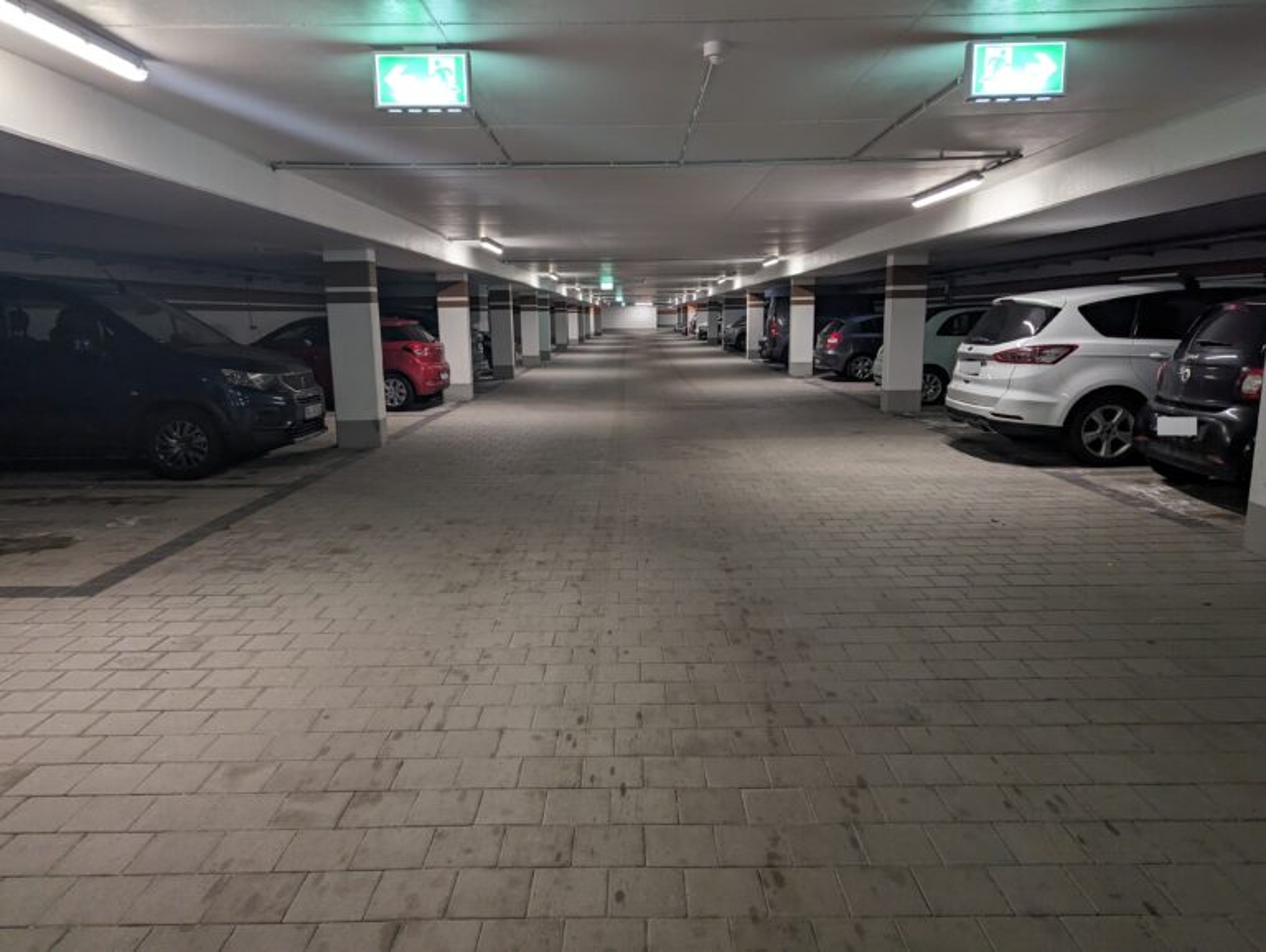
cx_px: 633
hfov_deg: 71.5
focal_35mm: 24
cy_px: 476
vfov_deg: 56.9
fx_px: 879
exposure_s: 1/23.2
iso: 217
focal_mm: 6.81
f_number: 1.85
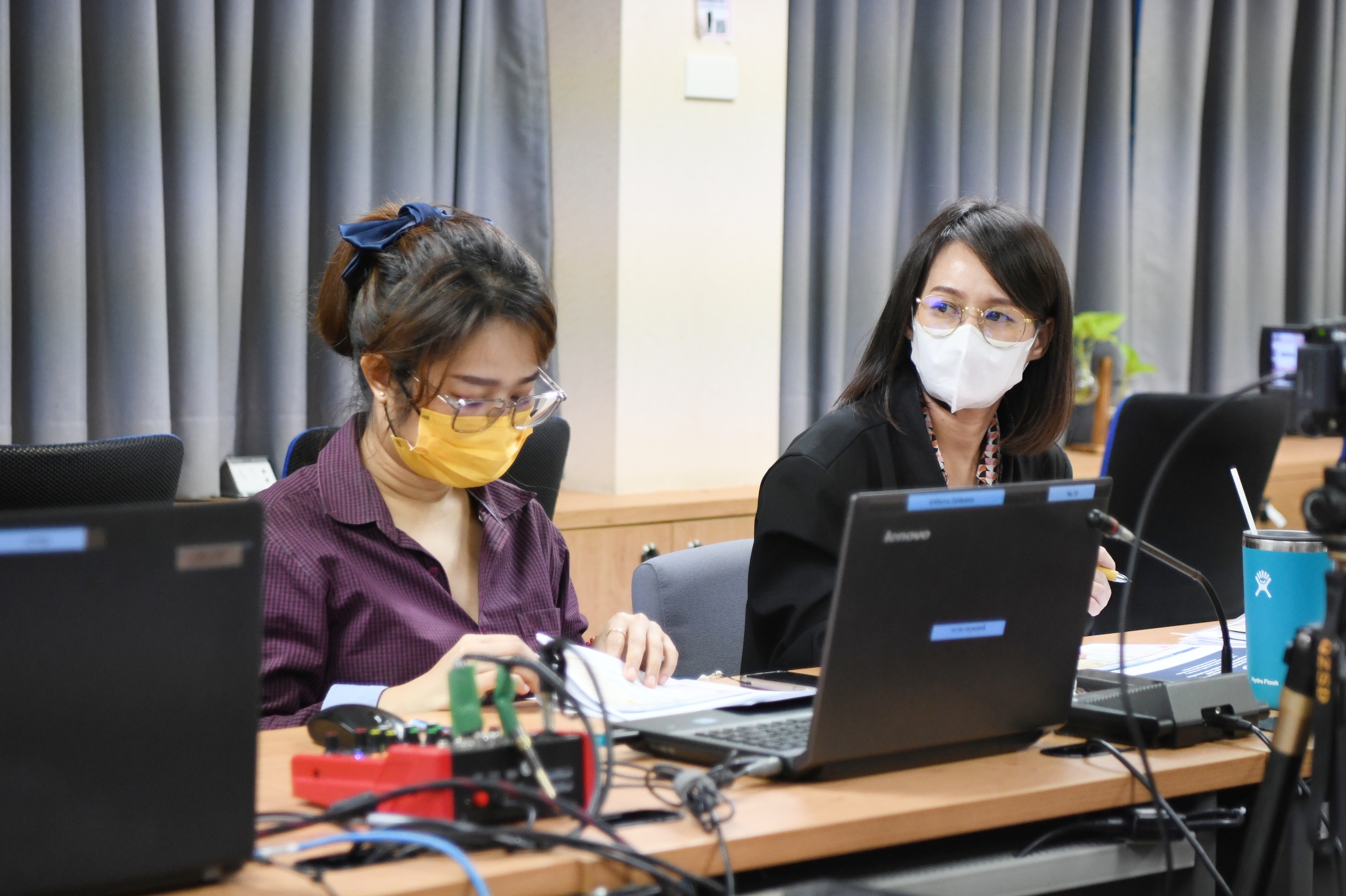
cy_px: 448
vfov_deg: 16.6
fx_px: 3064
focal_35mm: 82
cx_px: 673
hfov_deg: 24.8
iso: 1600
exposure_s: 1/160
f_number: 2.8
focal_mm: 55
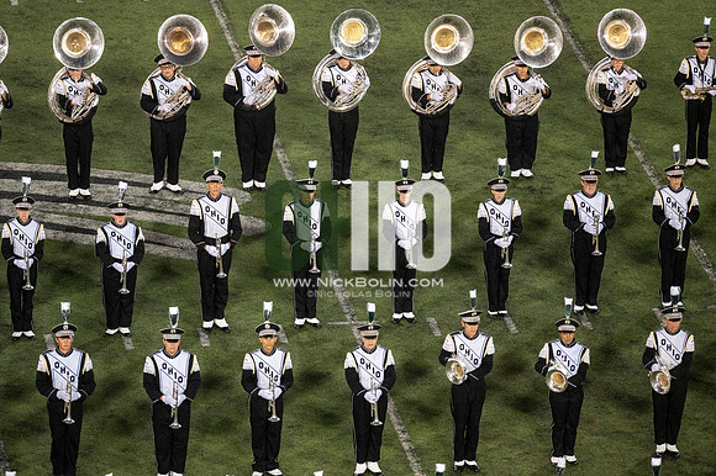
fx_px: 5963
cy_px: 238
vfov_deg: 4.6
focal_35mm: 300
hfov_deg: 6.9
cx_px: 358
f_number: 2.8
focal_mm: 300
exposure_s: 1/2500
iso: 6400
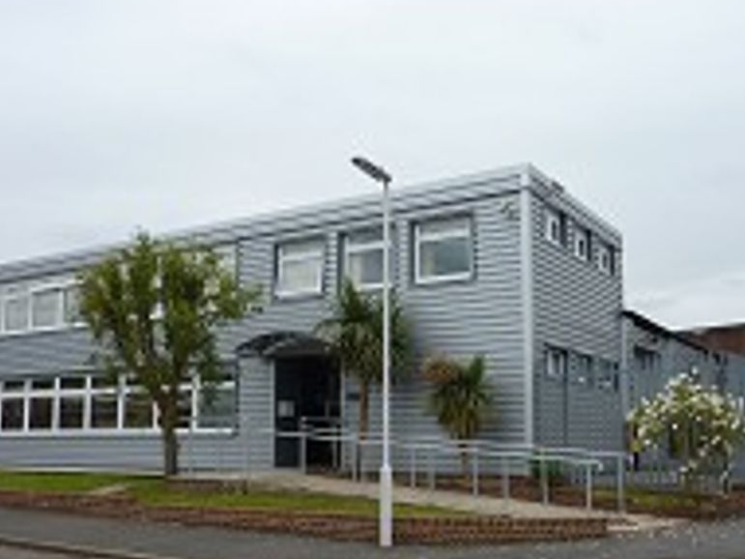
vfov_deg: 39.4
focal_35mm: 36
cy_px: 346
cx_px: 413
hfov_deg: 51.3
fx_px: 775
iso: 80
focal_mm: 4.1
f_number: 4
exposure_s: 1/400
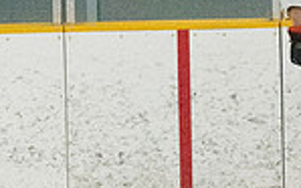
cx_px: 404
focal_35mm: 1187
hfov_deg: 1.8
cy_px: 135
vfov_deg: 1.1
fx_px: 9734
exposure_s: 1/1600
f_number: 5
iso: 8000
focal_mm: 200
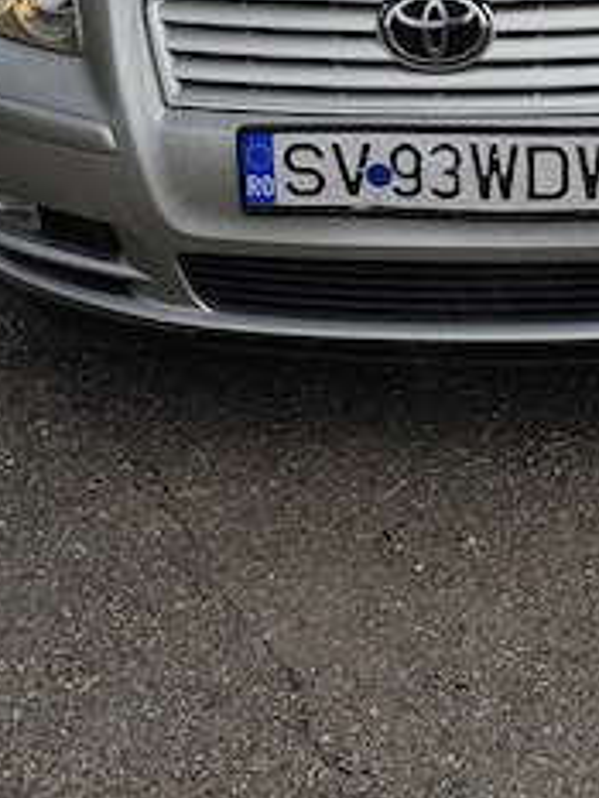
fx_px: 1821
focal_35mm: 79
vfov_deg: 22.4
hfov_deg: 18.7
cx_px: 370
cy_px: -209
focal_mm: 6.19
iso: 50
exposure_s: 1/630
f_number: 1.65
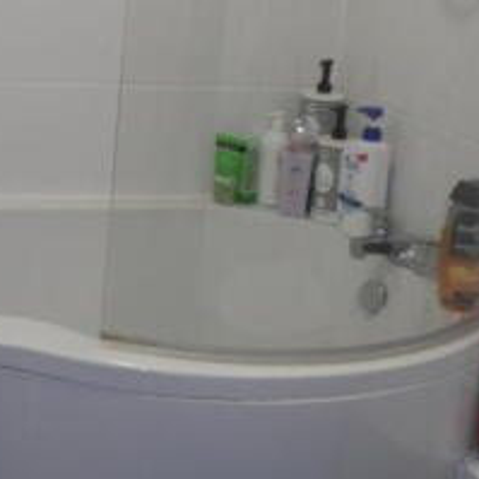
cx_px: 11
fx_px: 971
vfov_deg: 27.5
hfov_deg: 26.4
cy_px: 138
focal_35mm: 62
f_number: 4.1
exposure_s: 1/15
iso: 160
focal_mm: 4.3
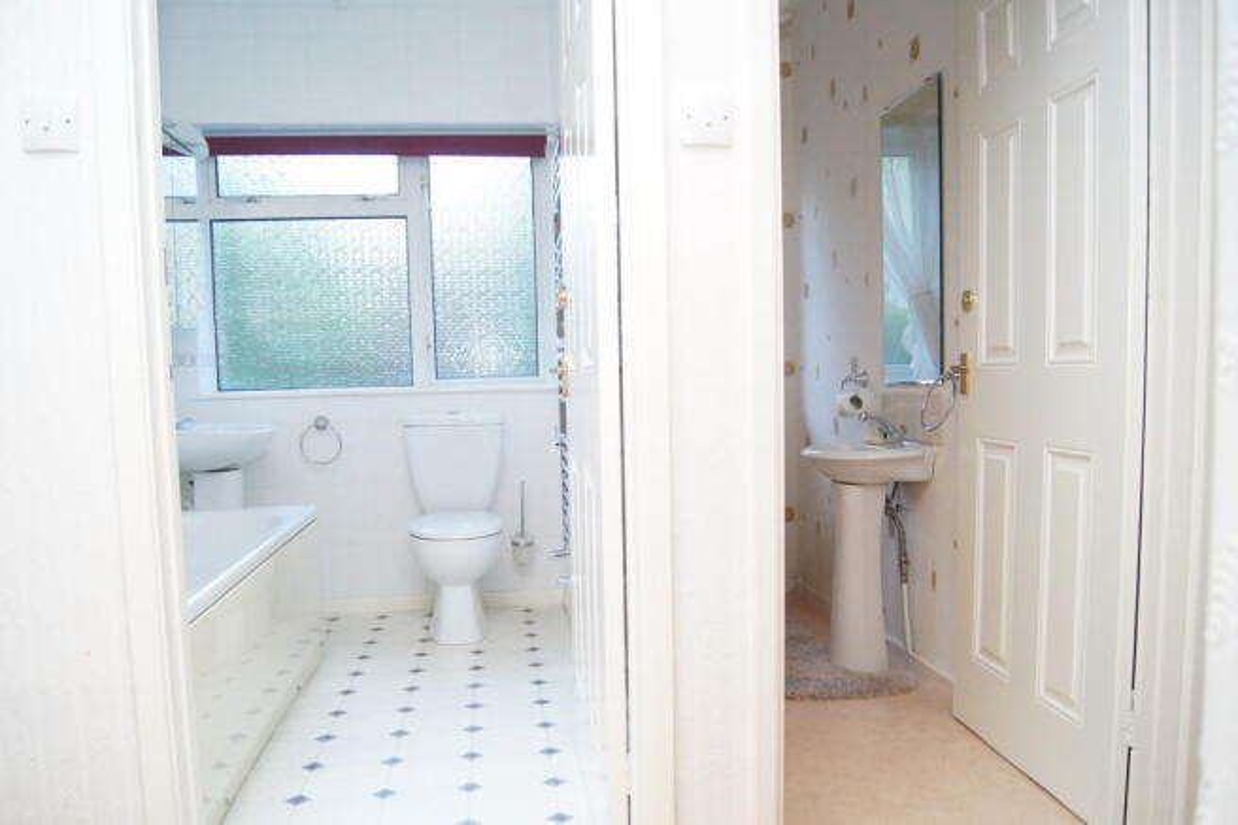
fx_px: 928
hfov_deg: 67.4
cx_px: 619
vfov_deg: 47.9
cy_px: 412
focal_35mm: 27
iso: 3200
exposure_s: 1/125
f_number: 3.5
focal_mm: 18
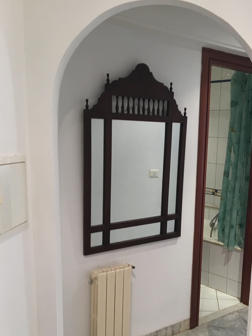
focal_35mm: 42
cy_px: 222
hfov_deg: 33.9
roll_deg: -1.7
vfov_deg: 44.2
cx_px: 176
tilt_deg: -10.7
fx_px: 408
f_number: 2.2
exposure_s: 1/33
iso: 80
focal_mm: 4.15
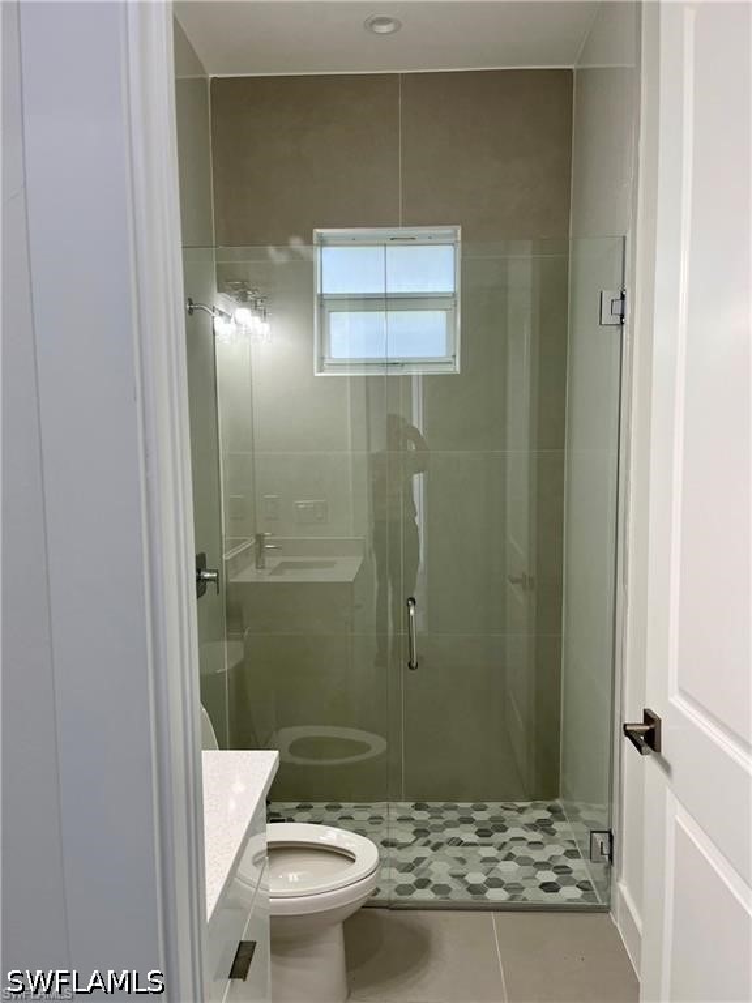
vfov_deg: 67.3
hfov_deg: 53.1
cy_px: 502
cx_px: 376
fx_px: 753
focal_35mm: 26
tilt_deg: -6.2
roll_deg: +1.4
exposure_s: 1/120
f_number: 1.6
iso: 100
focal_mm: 5.1
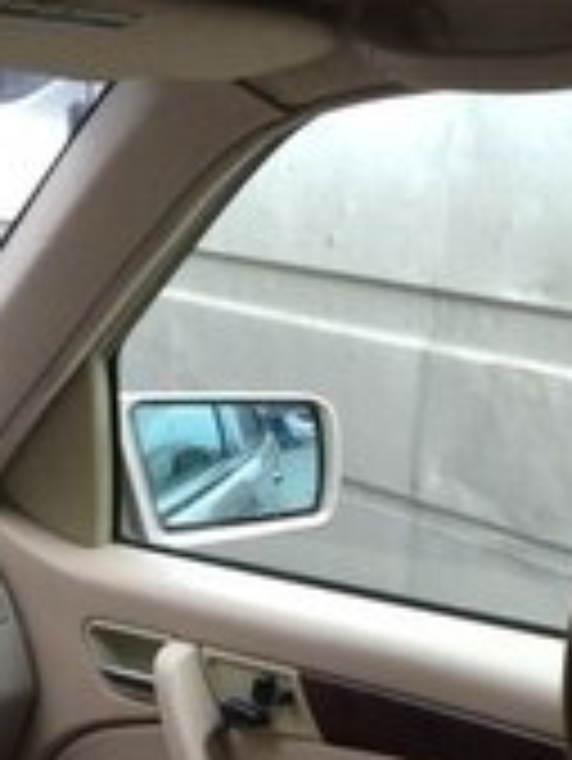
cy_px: 985
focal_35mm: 85
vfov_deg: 20.9
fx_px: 1870
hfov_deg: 17.4
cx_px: 234
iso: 64
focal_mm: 4.15
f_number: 2.2
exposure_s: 1/100
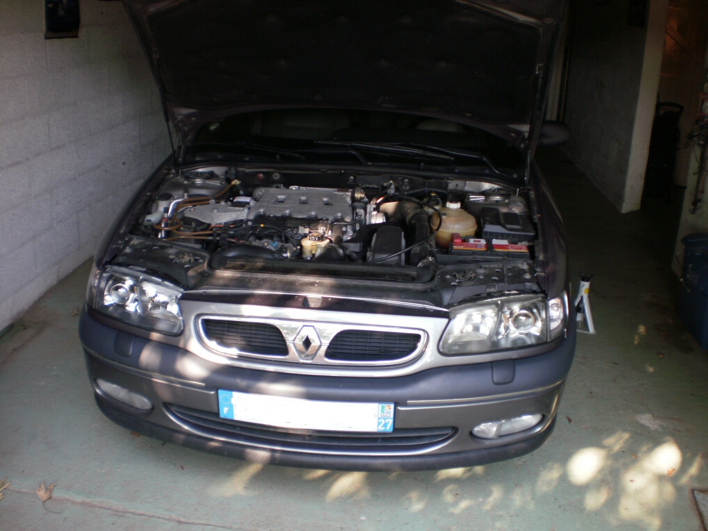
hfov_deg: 51.4
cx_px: 354
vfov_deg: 39.7
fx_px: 736
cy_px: 266
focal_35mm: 36
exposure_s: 1/30
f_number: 3.1
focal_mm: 6.3
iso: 100
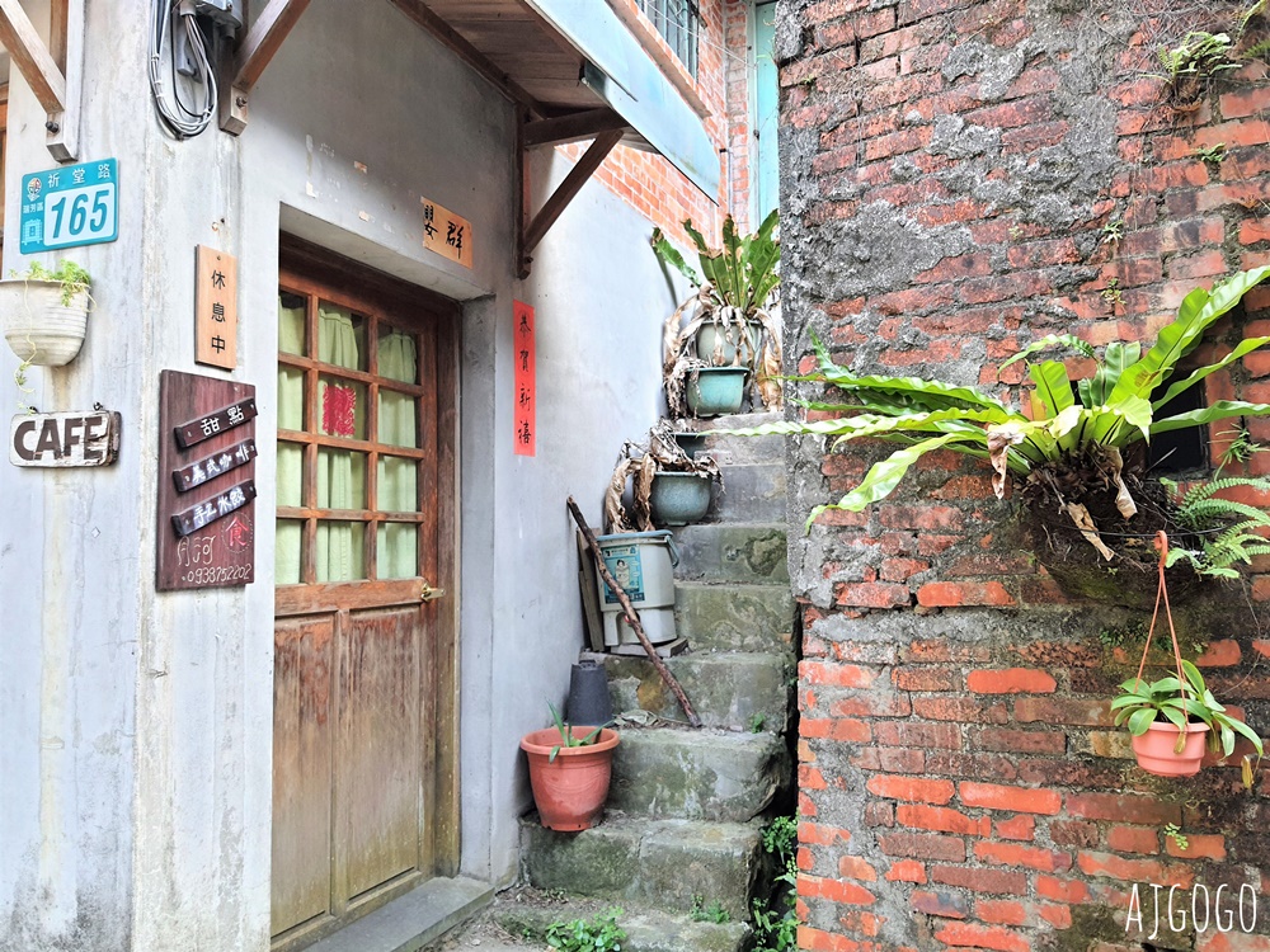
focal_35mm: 26
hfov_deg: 67.3
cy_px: 476
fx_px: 954
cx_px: 635
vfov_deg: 53.1
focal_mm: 4.32
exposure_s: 1/40
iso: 200
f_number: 1.7
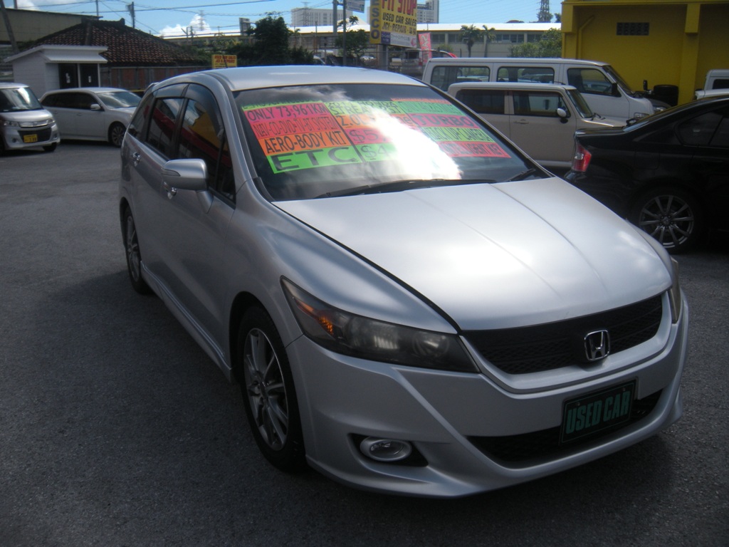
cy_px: 274
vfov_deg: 40.7
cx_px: 364
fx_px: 737
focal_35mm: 35
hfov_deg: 52.6
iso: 64
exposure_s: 1/886
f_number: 3.8
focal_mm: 5.9
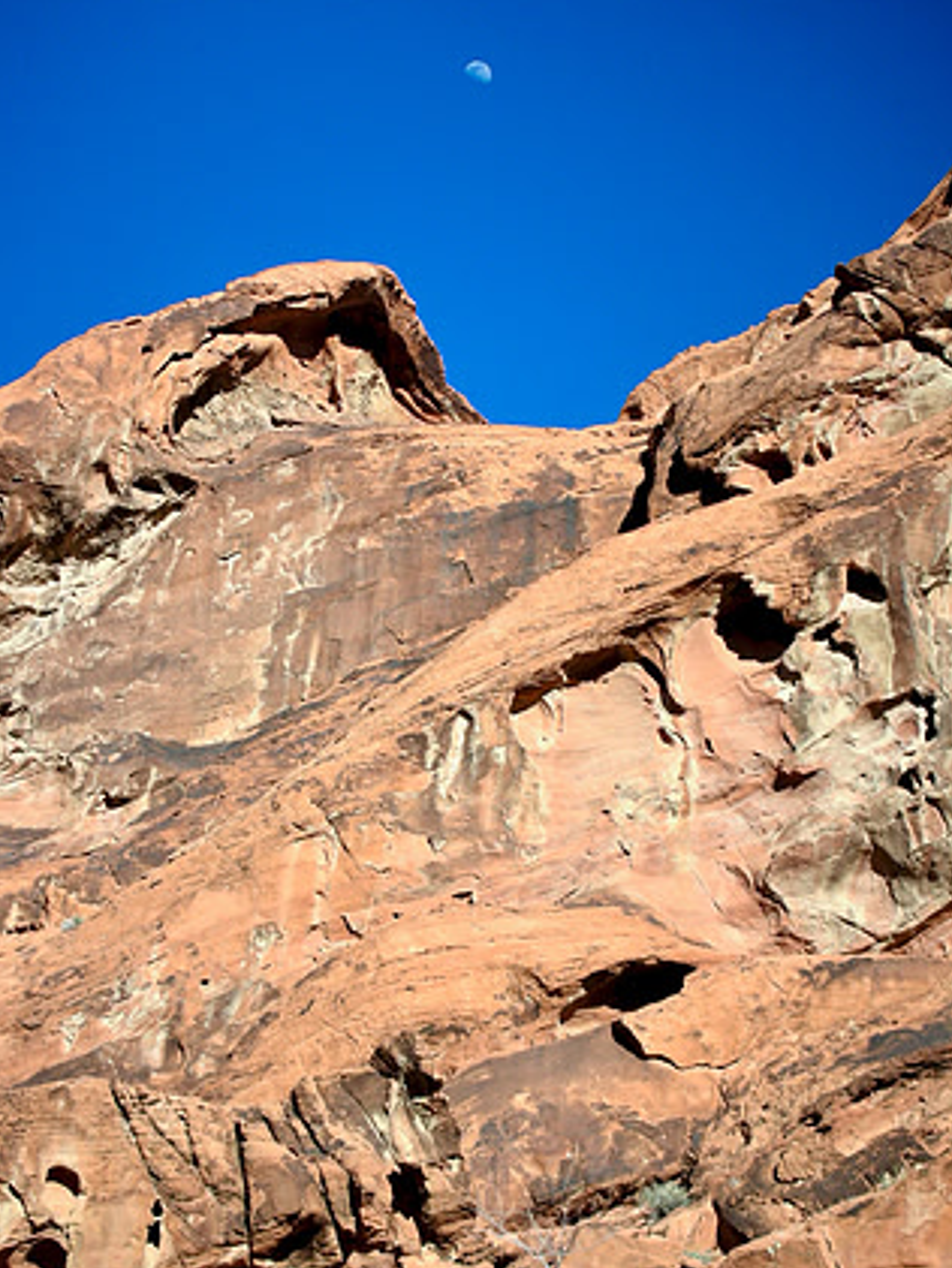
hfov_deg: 18.9
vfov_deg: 25.0
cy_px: 632
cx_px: 449
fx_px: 2859
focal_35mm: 78
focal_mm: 12.2
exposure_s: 1/313
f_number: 4.4
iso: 50
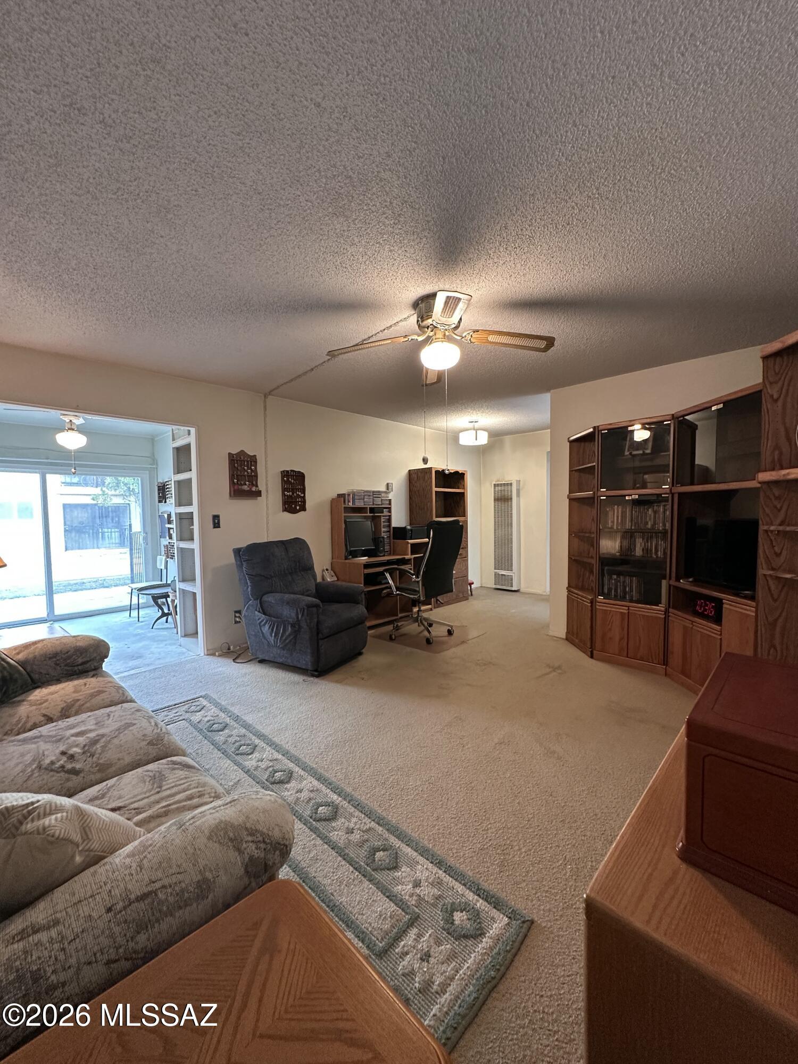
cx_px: 399
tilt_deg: -2.9
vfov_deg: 102.1
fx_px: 430
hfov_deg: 85.7
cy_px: 532
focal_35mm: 14
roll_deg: +0.4
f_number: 2.2
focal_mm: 2.22
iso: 320
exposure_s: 1/60
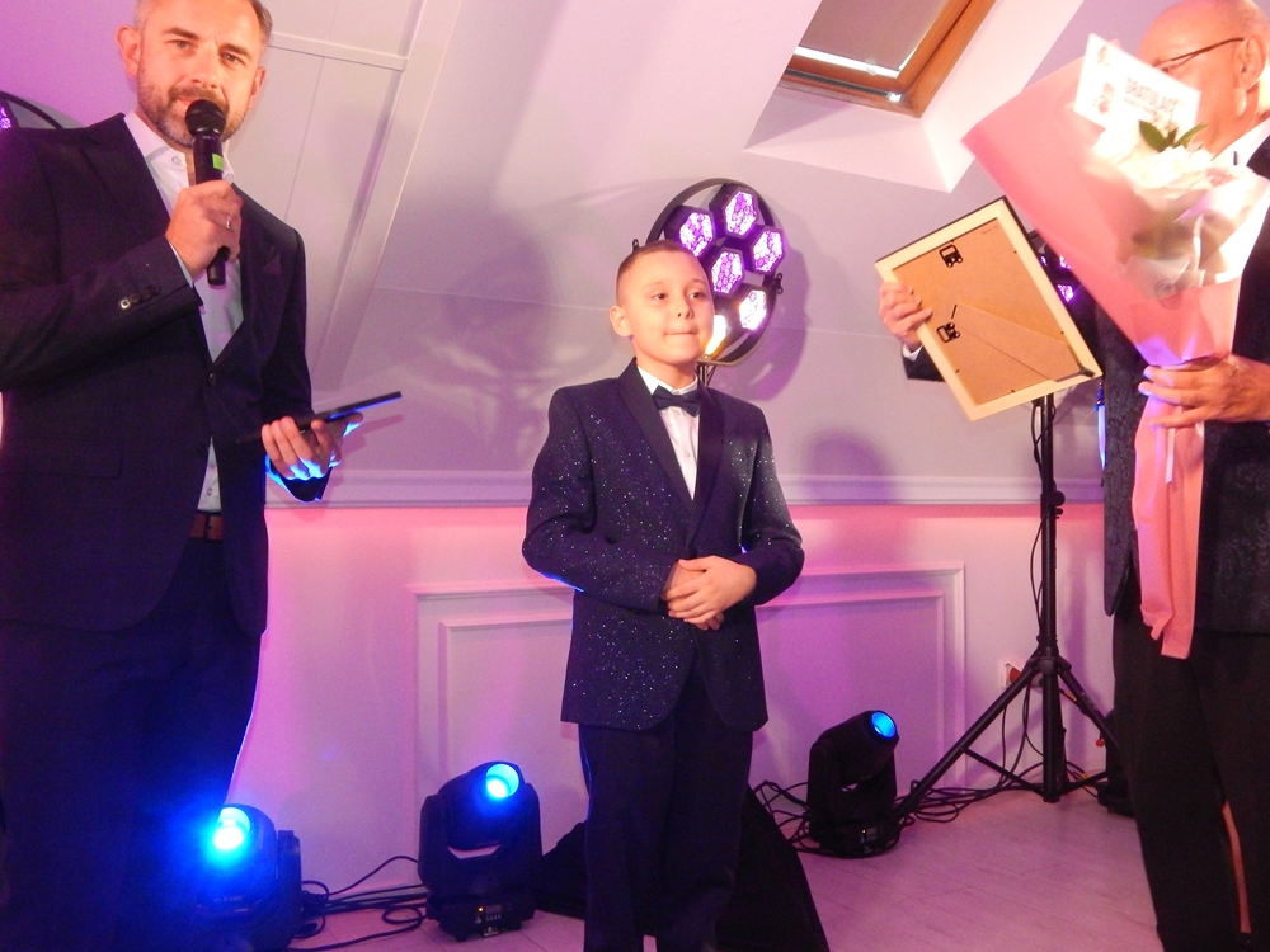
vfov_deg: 45.4
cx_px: 635
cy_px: 476
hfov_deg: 58.4
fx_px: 1137
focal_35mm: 31
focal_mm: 5.6
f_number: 3.2
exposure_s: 1/60
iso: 800
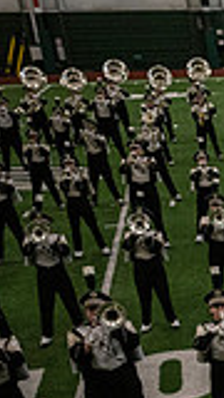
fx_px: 961
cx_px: 635
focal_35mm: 91
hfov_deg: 10.3
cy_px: 369
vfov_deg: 22.7
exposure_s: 1/500
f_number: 2.8
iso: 3200
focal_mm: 24
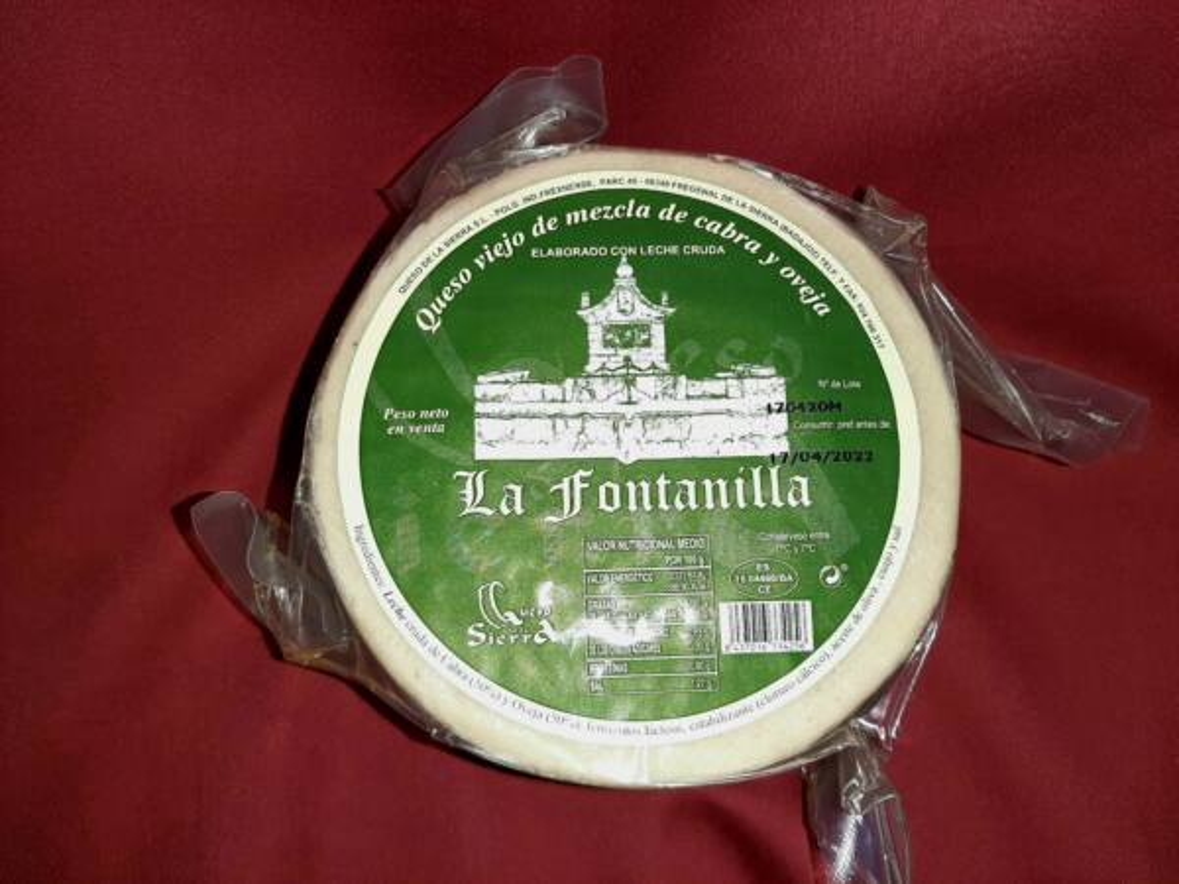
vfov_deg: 53.1
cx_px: 590
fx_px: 886
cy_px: 442
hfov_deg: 67.3
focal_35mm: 26
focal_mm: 3.93
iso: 500
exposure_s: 1/20
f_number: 1.7
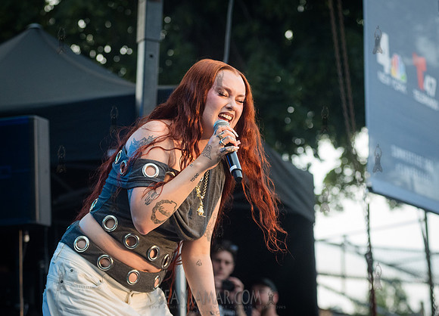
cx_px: 184
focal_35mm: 123
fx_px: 1539
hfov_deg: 16.2
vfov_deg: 11.7
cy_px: 131
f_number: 4
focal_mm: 100
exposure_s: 1/1000
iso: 2000
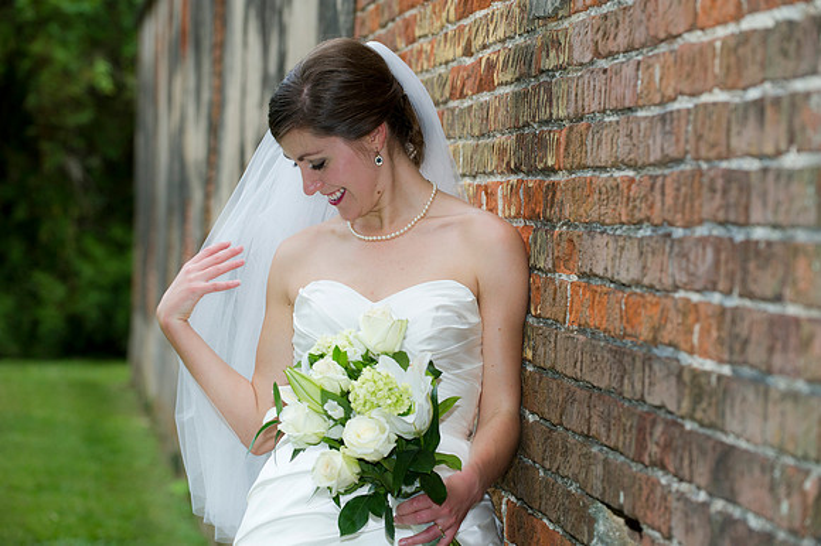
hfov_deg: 17.7
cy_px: 273
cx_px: 410
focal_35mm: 116
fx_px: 2644
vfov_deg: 11.8
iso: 400
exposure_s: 1/200
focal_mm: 116
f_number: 4.5
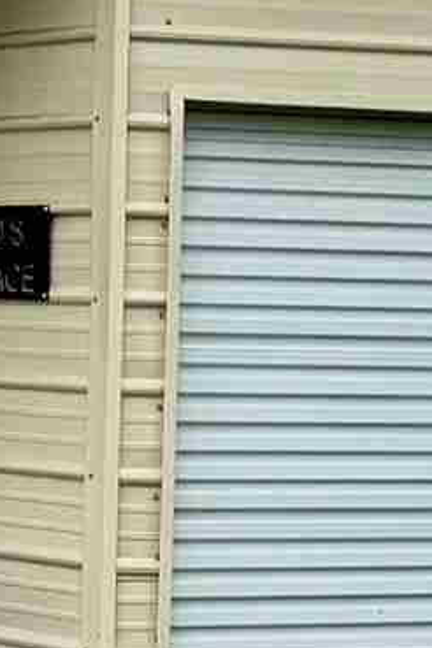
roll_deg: -0.5
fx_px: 3744
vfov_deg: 9.9
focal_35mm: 208
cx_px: -543
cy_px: 376
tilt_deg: -1.2
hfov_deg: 6.3
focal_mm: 6.76
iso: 100
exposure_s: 1/3425
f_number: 1.78
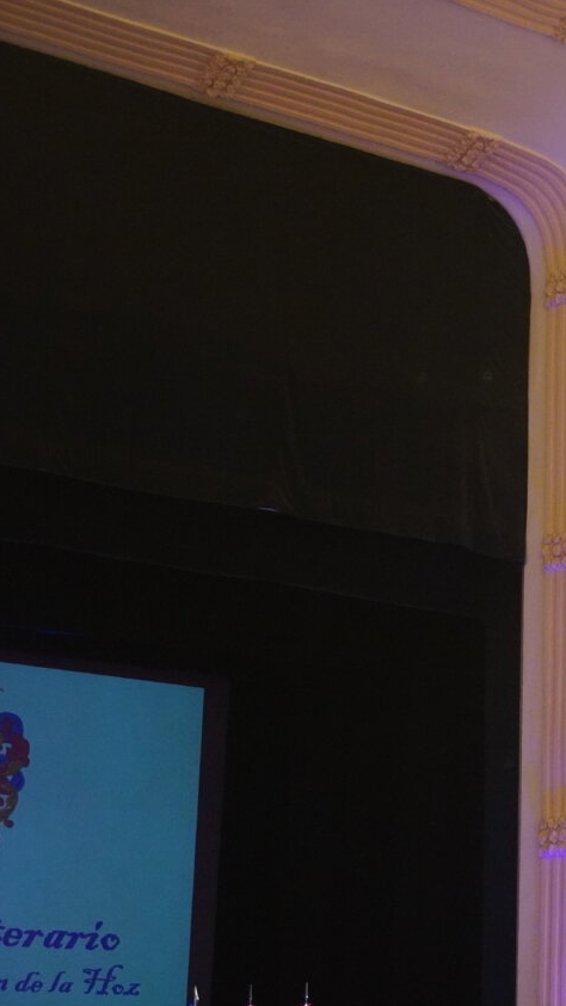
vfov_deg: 26.9
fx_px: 2101
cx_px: 752
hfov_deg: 14.6
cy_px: 508
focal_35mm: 79
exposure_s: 1/160
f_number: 5
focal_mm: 33
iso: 5000
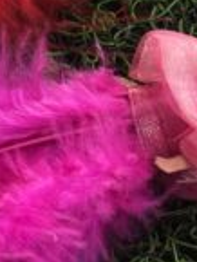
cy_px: -83
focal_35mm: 265
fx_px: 2008
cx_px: 208
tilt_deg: -52.6
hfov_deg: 5.6
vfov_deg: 7.4
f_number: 1.78
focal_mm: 6.76
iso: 50
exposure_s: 1/50
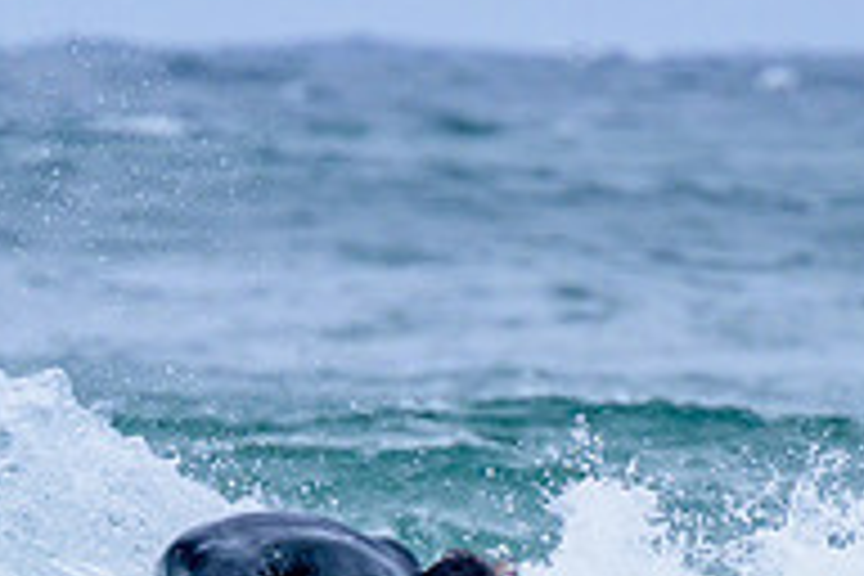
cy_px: 799
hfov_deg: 1.2
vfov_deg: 0.8
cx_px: 468
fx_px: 40581
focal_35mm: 1691
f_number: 8
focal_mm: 560
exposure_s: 1/2000
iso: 500
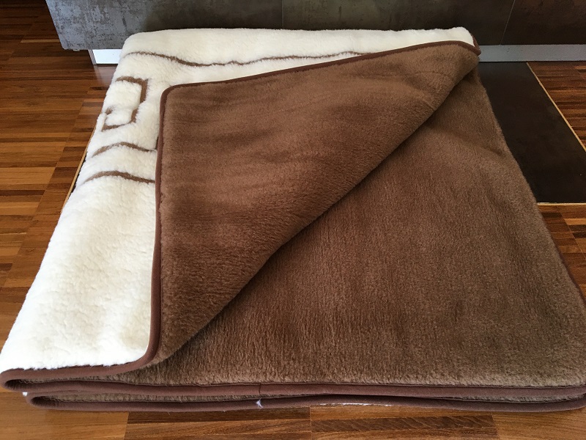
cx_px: 293
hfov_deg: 61.7
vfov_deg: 48.2
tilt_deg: -46.8
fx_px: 491
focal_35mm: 29
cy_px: 220
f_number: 2.2
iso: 50
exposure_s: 1/33
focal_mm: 4.15
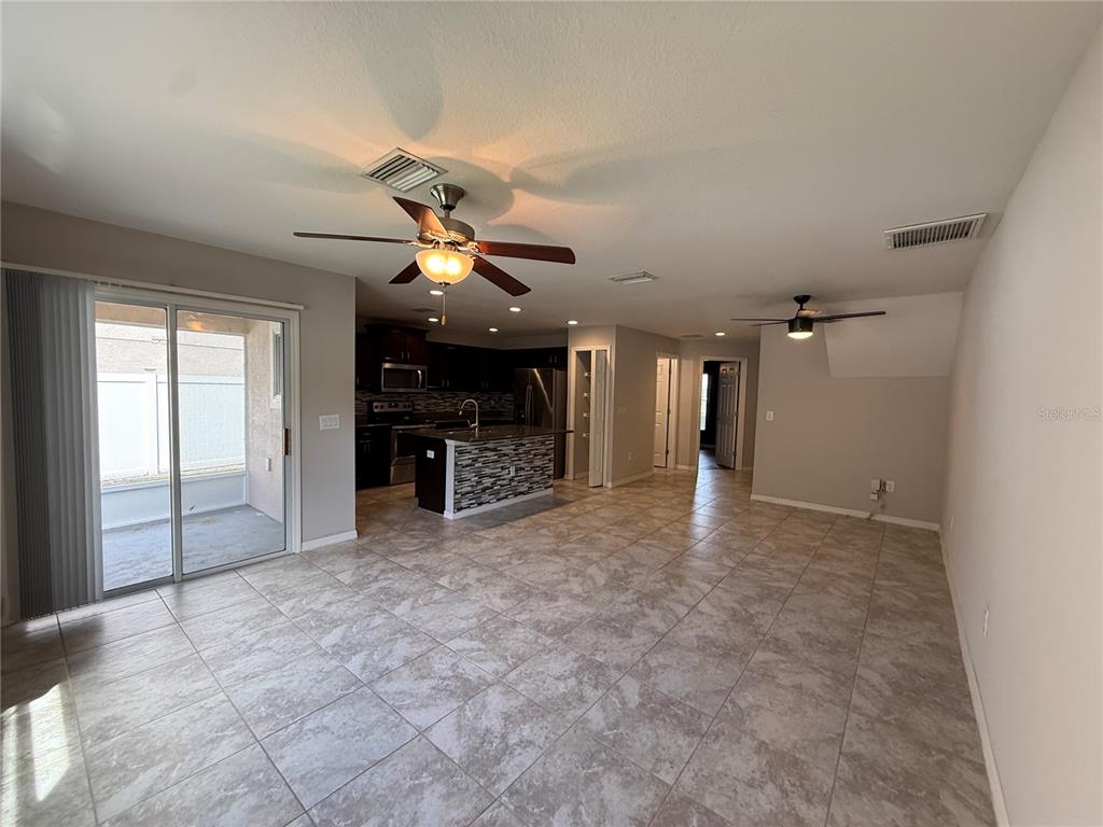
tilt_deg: -1.2
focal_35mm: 14
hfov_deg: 102.1
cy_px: 414
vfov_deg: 85.7
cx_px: 552
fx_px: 446
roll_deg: -2.0
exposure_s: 1/120
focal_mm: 2.22
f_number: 2.2
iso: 250
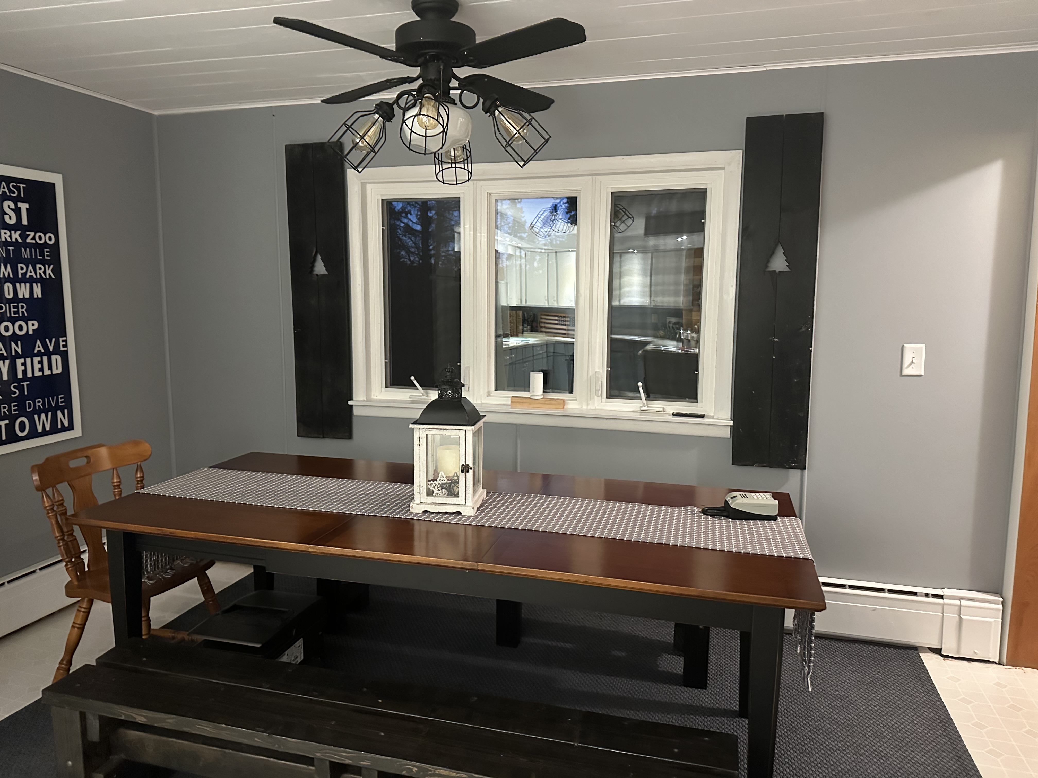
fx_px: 720
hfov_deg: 71.6
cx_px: 519
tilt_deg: -6.7
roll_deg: -0.4
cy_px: 389
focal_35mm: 24
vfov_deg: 56.8
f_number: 1.78
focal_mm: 6.86
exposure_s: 1/40
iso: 1000
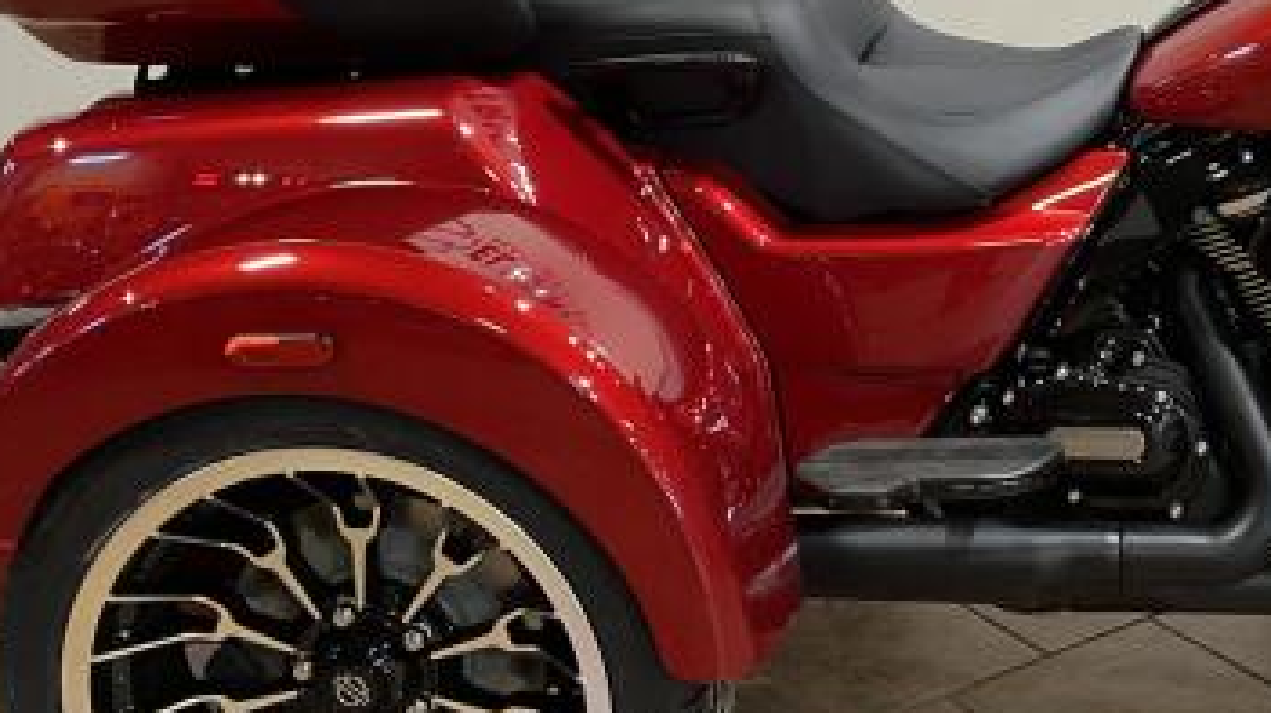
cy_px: 29
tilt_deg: -12.9
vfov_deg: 16.4
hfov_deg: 28.5
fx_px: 2425
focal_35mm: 72
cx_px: 1090
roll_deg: +1.4
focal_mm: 3
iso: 100
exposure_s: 1/60
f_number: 1.8
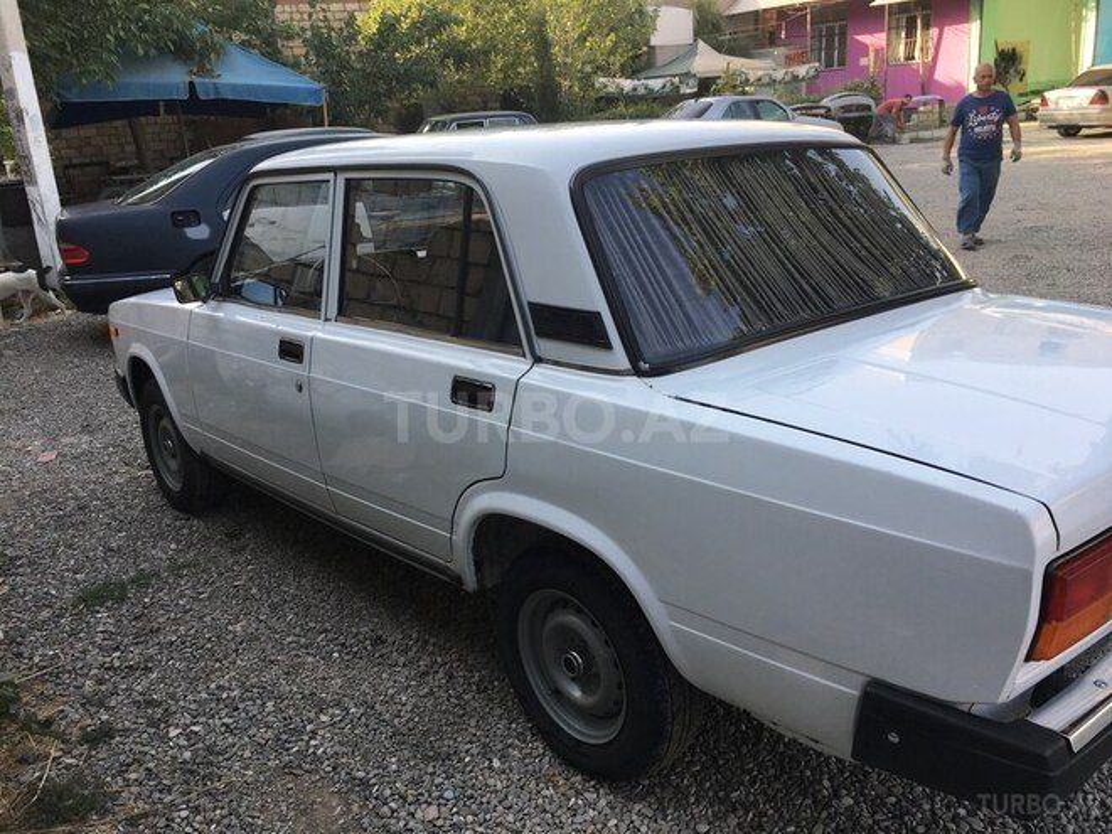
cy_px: 417
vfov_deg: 48.2
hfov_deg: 61.7
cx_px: 556
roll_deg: +4.4
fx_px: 932
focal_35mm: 29
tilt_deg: -19.6
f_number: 2.2
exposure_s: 1/281
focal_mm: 4.15
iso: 25
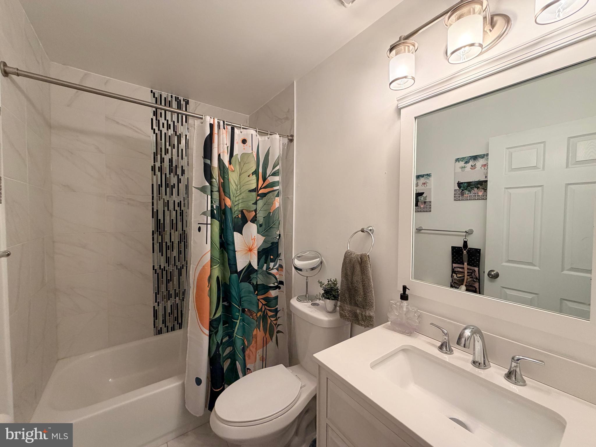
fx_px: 241
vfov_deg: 85.7
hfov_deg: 102.1
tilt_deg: -2.9
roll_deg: -0.2
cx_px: 298
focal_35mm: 14
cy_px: 224
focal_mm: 2.22
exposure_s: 1/120
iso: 200
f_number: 2.2
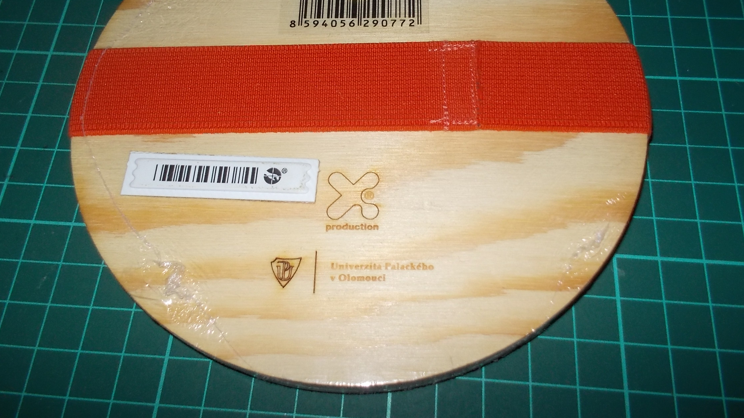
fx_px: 631
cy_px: 160
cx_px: 373
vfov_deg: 36.5
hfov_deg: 61.0
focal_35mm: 32
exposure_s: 1/30
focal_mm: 4.1
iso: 200
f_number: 3.3
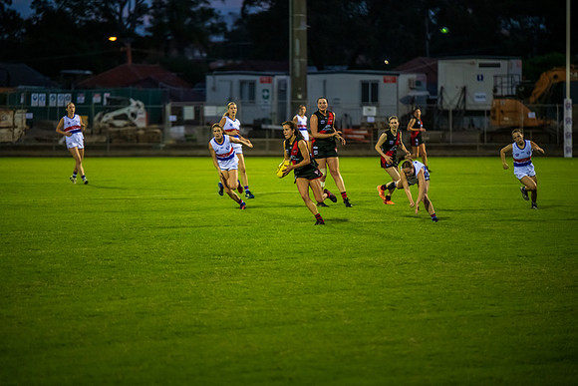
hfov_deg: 10.0
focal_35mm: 205
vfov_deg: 6.7
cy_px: 193
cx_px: 289
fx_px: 3297
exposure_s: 1/640
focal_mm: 200
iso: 3200
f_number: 2.8
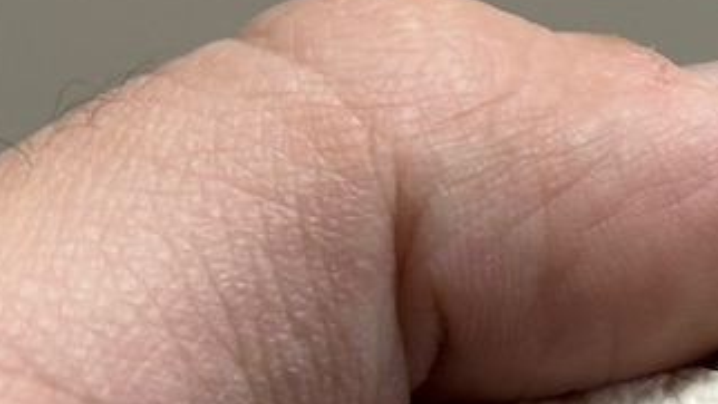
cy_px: 74
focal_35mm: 208
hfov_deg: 9.9
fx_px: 3959
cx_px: 1233
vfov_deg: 5.8
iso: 80
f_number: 1.78
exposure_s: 1/109
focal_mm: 6.86
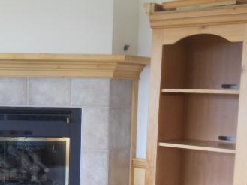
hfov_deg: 25.8
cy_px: 160
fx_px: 527
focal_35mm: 74
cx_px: 40
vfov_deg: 19.6
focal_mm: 6.9
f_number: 3.9
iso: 160
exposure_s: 1/30
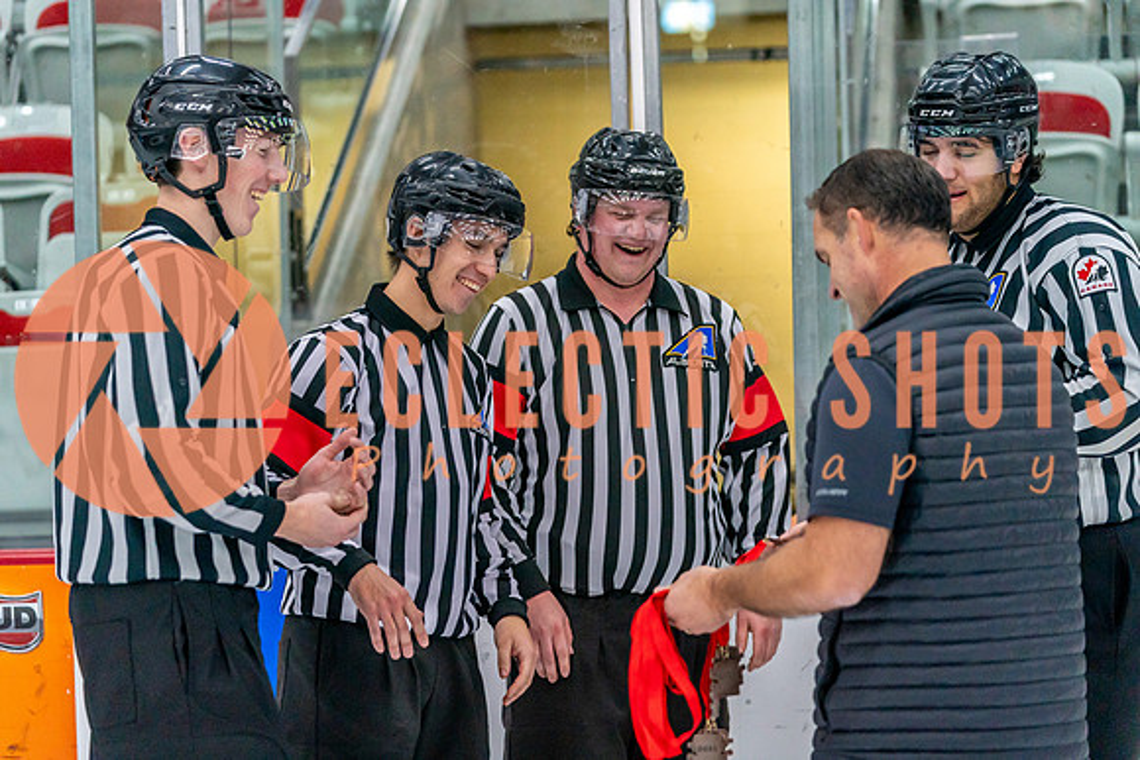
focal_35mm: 96
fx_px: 3041
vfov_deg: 14.3
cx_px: 570
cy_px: 380
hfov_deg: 21.2
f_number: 2.8
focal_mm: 96
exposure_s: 1/1250
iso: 3200
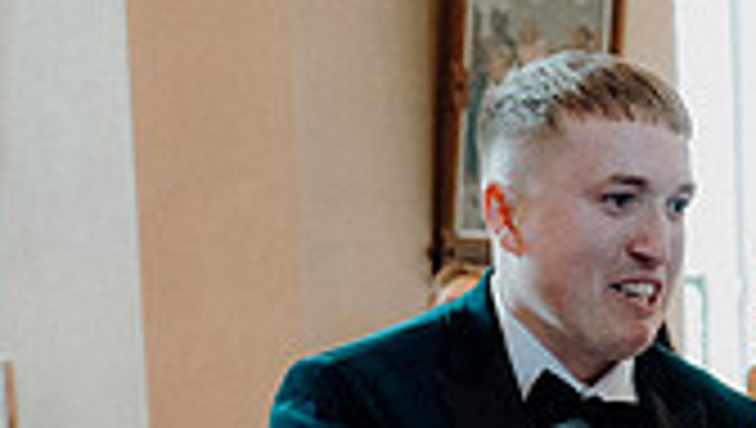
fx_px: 2248
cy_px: 628
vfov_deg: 10.5
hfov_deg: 18.5
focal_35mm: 112
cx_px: 788
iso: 3200
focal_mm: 31
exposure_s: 1/200
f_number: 3.5
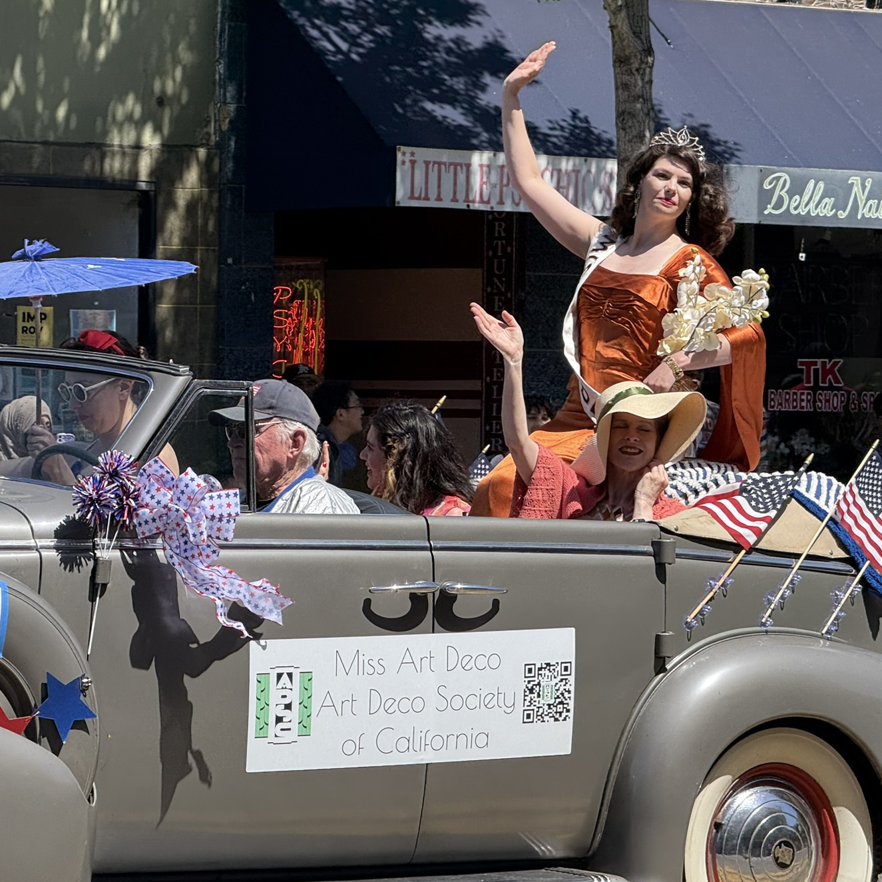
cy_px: 424
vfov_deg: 10.7
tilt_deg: -0.5
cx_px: 347
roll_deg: -1.3
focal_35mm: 164
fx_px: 4728
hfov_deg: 10.7
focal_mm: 15.66
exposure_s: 1/938
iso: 64
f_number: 2.8
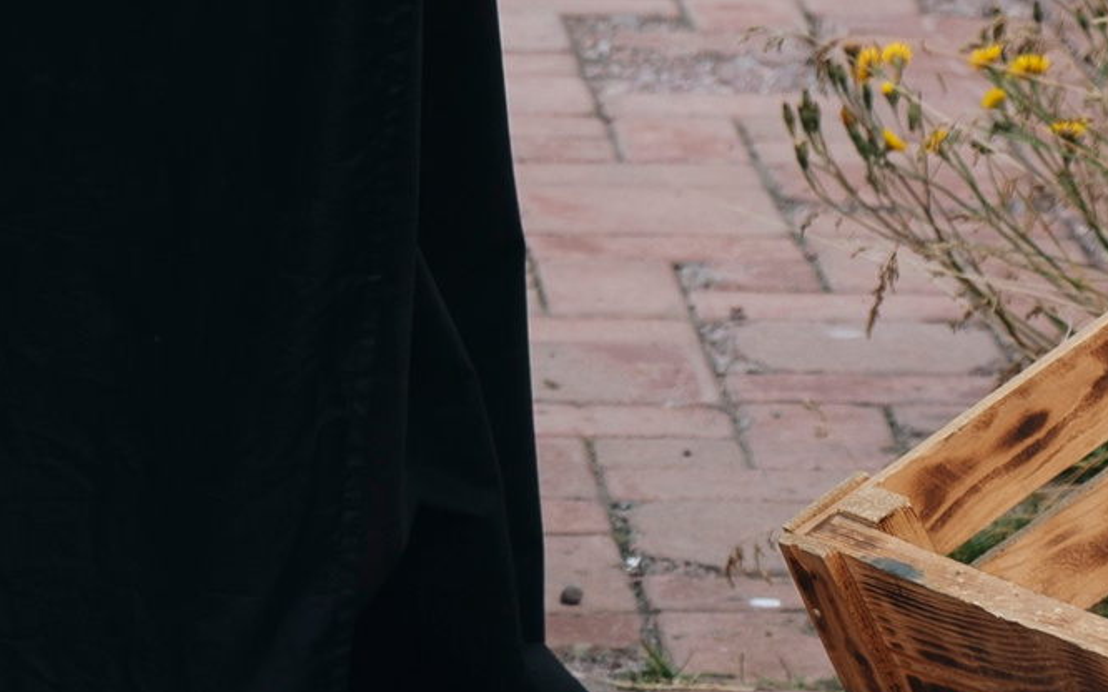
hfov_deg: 7.2
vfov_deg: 4.5
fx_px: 8605
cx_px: -777
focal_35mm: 285
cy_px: -711
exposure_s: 1/640
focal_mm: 48
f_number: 5
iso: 100
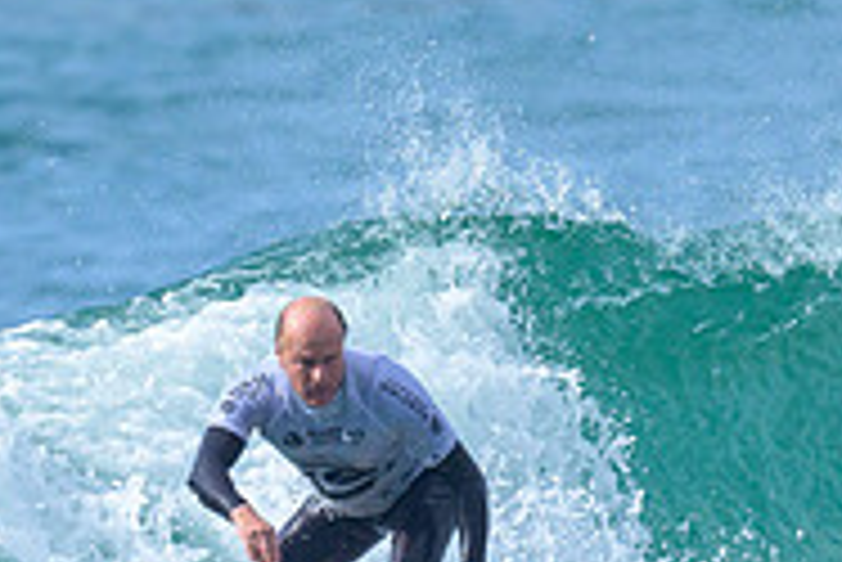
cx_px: -33
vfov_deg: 0.4
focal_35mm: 3412
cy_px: 511
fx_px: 79862
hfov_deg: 0.6
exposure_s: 1/2000
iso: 400
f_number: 6.3
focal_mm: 800
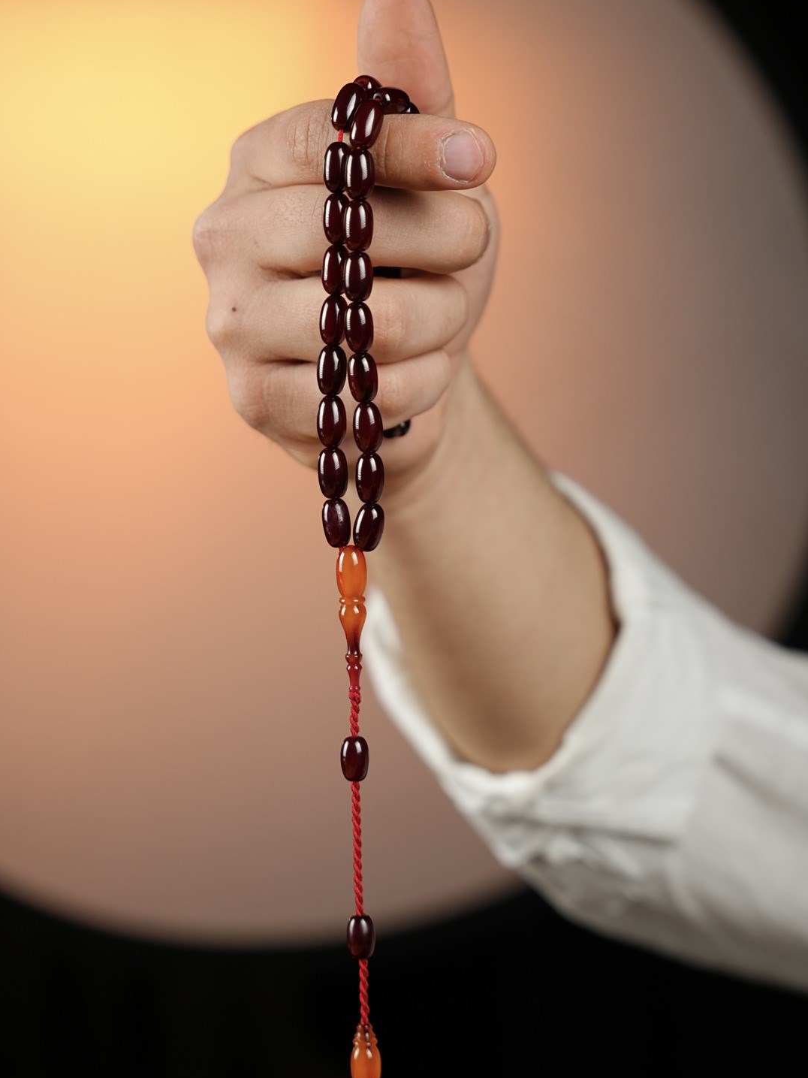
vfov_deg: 25.7
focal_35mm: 76
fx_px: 2366
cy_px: 578
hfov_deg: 19.4
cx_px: 403
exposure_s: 1/125
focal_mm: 70
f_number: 2.8
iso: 250
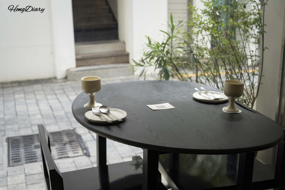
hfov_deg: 41.9
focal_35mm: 47
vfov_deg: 28.7
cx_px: 142
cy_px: 95
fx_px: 372
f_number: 5.6
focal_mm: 47
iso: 200
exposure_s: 1/160
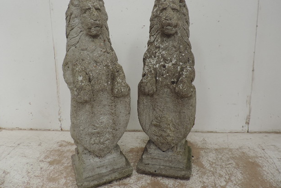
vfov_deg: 49.4
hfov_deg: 69.3
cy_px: 79
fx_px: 203
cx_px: 135
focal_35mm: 26
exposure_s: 1/30
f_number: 3
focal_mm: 4.3
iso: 125
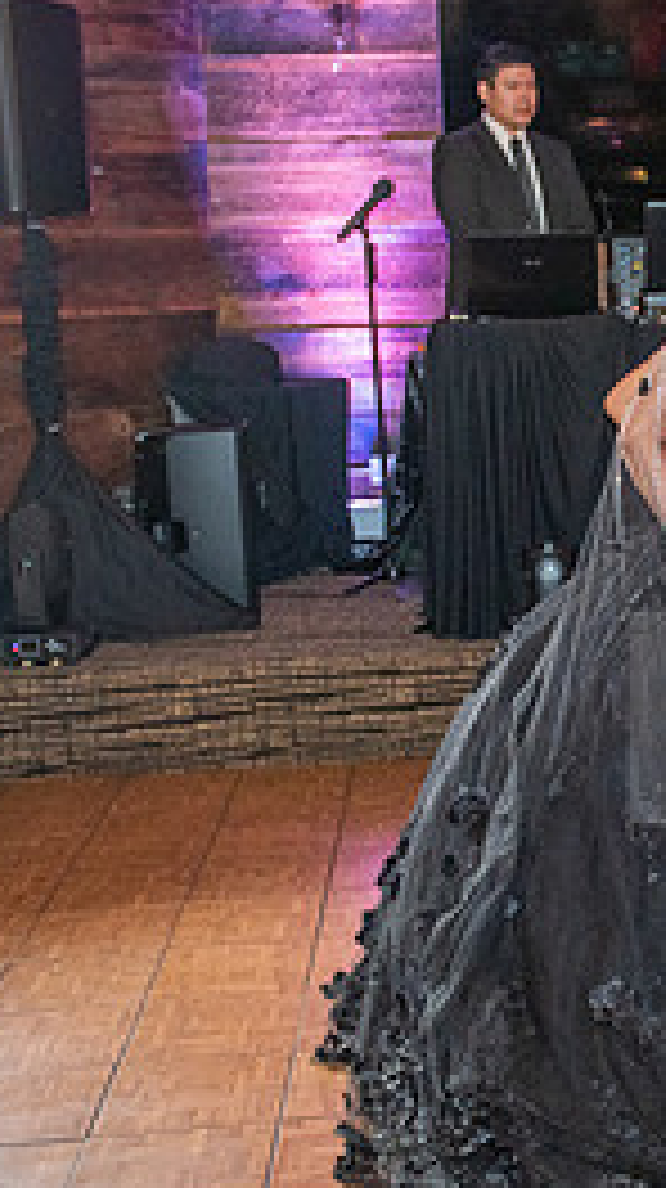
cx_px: 862
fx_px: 1951
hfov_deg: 18.1
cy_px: 611
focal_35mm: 62
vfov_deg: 33.9
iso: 1250
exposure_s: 1/160
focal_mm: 24
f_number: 2.8
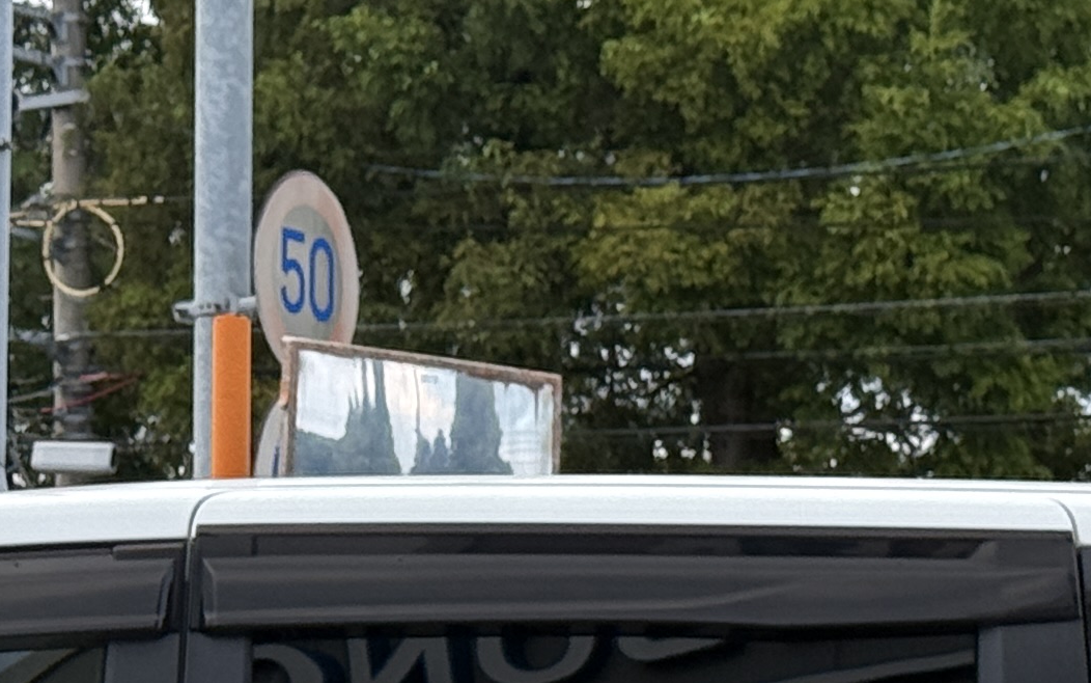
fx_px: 5799
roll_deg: -0.7
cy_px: 1104
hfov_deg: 10.7
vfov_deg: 6.6
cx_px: 129
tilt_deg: +1.9
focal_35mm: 195
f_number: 1.78
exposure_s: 1/1330
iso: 80
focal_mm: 6.76
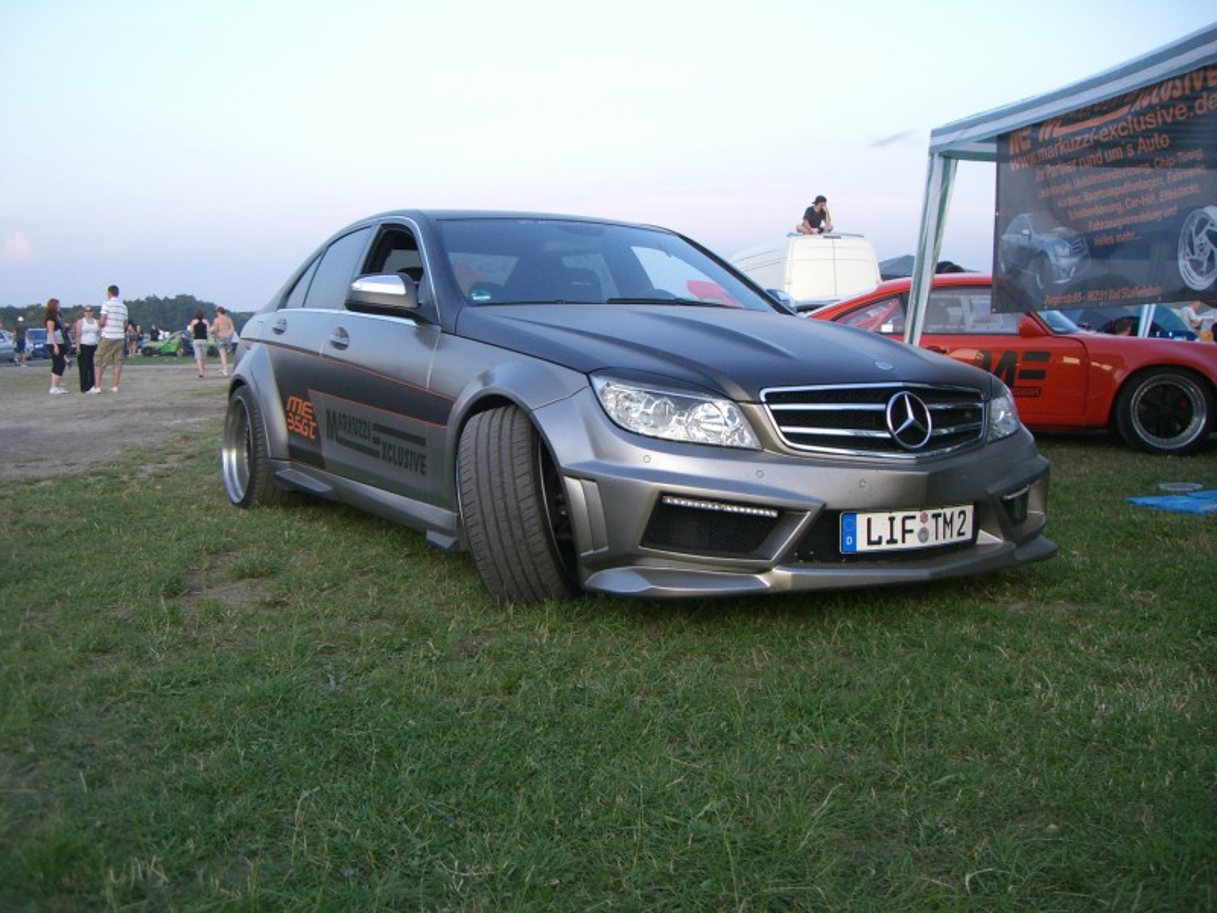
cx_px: 608
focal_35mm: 38
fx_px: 1336
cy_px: 456
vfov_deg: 37.7
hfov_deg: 49.0
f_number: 2.7
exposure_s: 1/200
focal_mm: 6.2
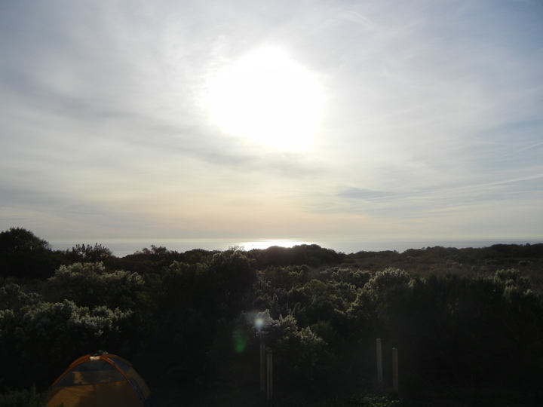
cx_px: 272
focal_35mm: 30
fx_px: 471
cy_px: 204
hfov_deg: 60.0
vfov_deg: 46.8
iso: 160
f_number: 7
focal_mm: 5.4
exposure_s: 1/1179
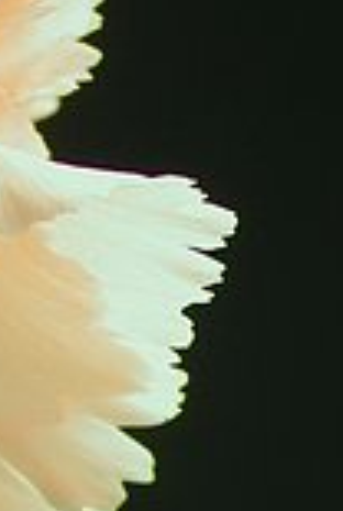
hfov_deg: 1.8
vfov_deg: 2.6
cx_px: -665
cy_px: 722
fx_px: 11154
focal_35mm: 784
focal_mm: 70
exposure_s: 1/30
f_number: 5.6
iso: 100
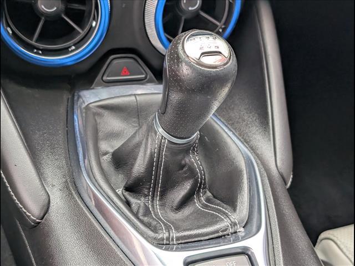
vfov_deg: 29.7
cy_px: 133
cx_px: 178
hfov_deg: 38.9
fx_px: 503
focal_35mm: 49
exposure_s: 1/667
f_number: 1.68
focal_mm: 6.9
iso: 222
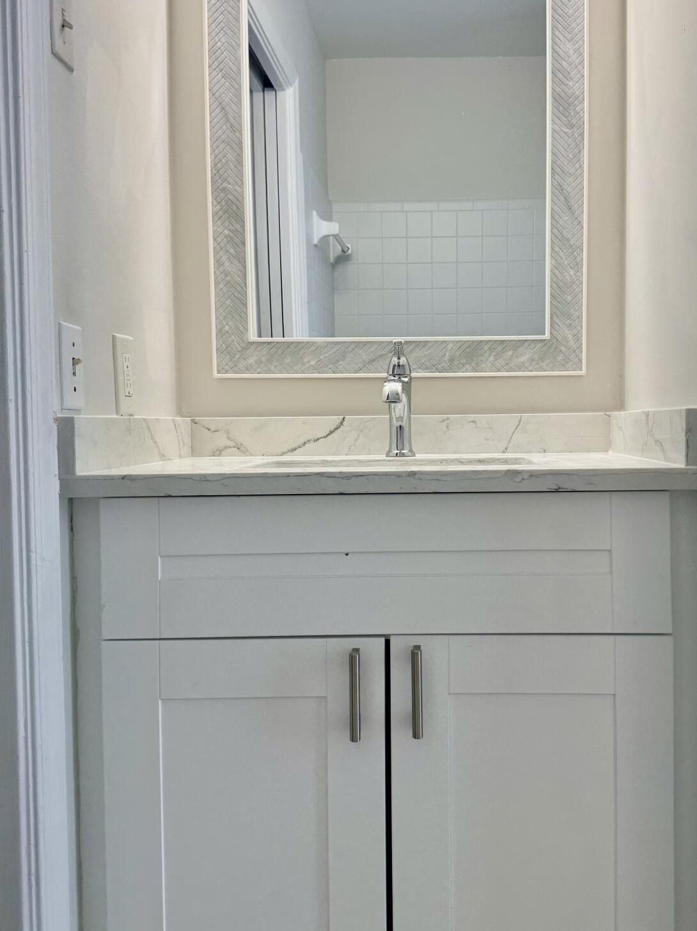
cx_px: 428
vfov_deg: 55.4
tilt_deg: -2.6
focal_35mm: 33
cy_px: 450
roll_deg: +2.4
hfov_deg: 42.6
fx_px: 887
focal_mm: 6.76
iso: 64
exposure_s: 1/147
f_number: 1.78
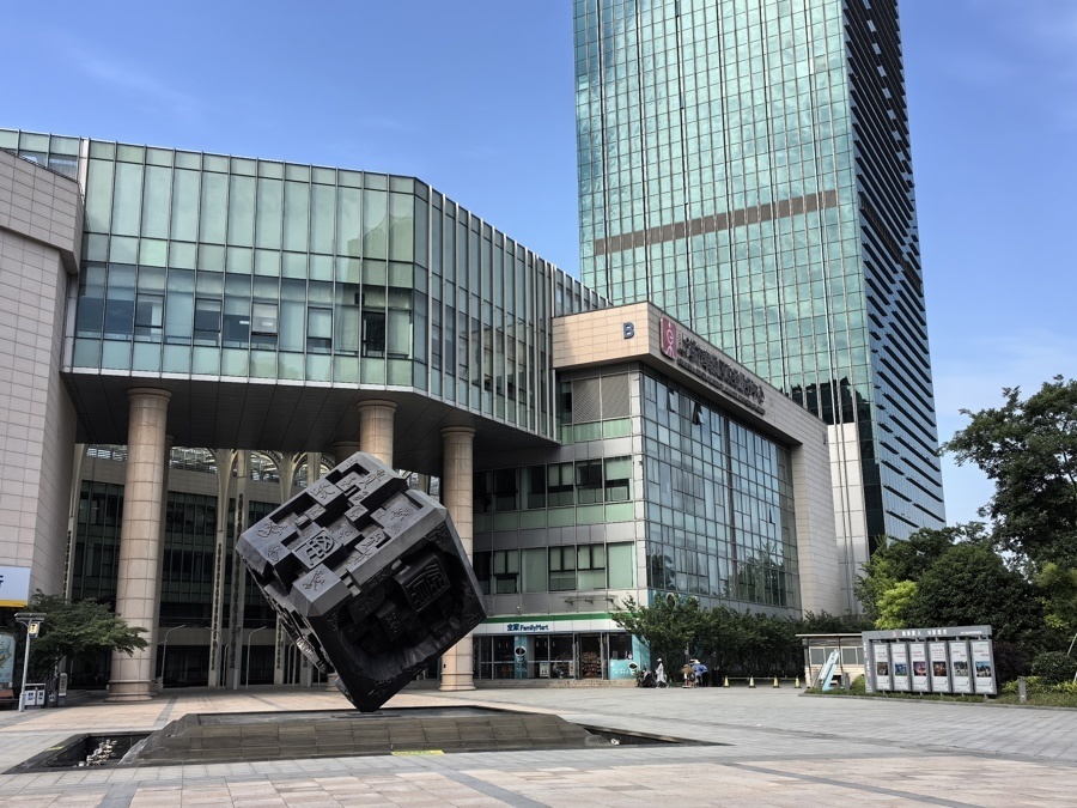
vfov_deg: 39.7
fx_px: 1120
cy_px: 404
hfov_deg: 51.4
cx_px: 538
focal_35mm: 36
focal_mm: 5.75
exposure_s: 1/1471
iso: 50
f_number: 2
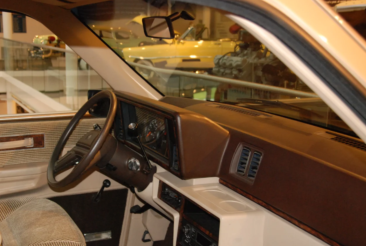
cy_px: 137
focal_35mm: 50
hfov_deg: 39.4
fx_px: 509
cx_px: 150
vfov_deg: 27.1
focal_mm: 26
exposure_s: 1/60
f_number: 4
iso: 1000
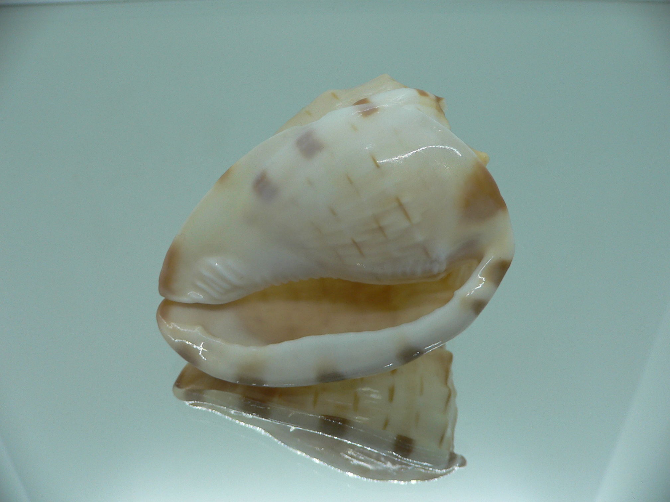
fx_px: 677
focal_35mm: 35
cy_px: 251
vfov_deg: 40.7
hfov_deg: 52.6
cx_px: 335
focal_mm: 4.6
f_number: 2.8
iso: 80
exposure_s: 1/60
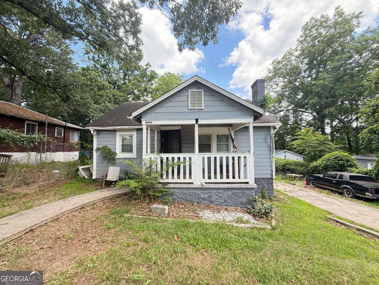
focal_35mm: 14
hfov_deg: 102.1
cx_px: 190
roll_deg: +0.3
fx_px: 153
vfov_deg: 85.7
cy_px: 142
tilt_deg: +2.6
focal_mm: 2.22
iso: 64
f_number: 2.2
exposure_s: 1/222
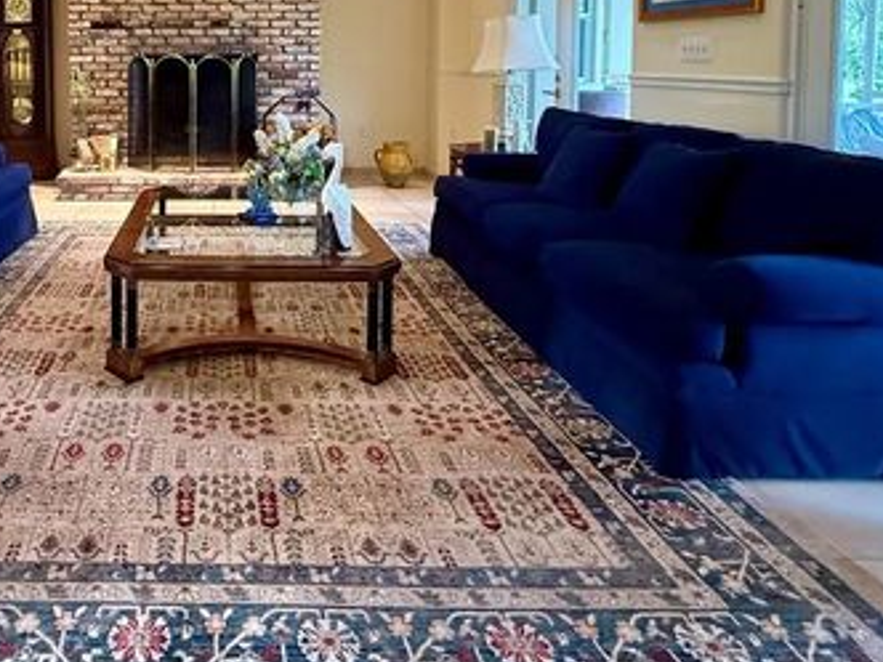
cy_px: 90
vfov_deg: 47.2
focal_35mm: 27
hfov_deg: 61.4
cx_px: 213
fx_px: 689
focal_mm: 2.22
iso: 500
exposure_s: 1/60
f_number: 2.2
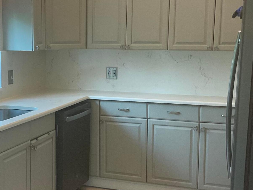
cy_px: 108
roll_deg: -0.5
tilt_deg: -8.1
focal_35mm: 70
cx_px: 60
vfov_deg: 21.0
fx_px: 512
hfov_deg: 27.4
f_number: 1.8
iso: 80
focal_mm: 3
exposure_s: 1/60
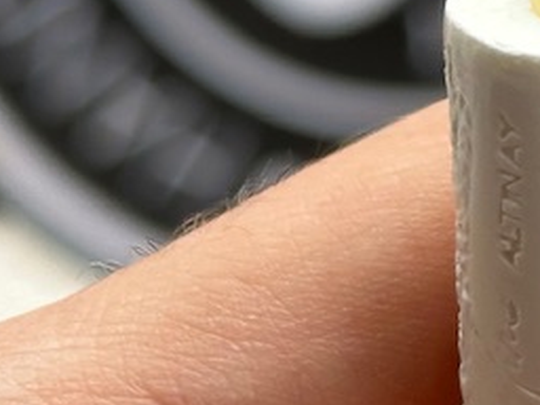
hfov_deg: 8.0
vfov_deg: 6.2
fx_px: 3744
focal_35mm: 240
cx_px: 934
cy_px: -61
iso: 64
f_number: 1.78
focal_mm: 6.86
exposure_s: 1/1145
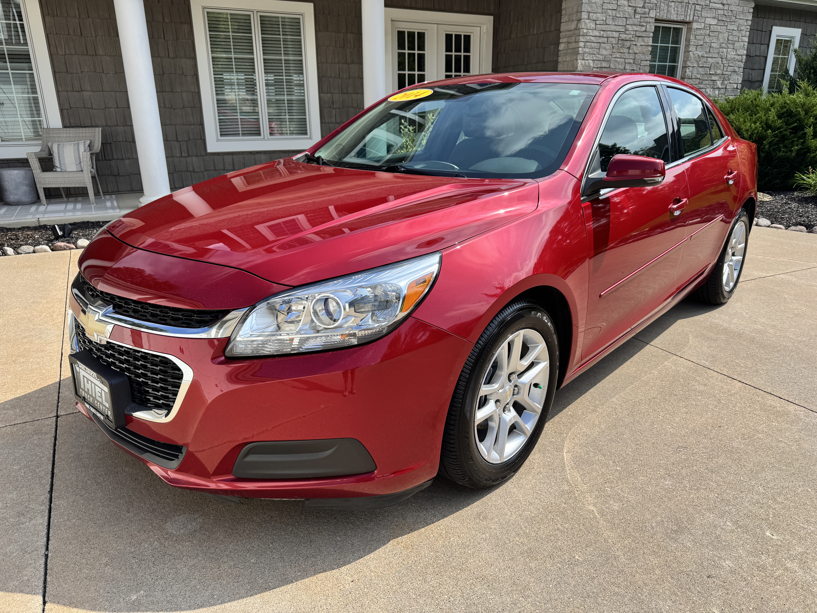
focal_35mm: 24
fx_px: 566
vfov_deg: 56.8
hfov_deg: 71.6
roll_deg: +1.2
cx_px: 408
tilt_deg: -19.6
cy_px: 306
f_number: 1.78
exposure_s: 1/3802
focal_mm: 6.76
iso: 80
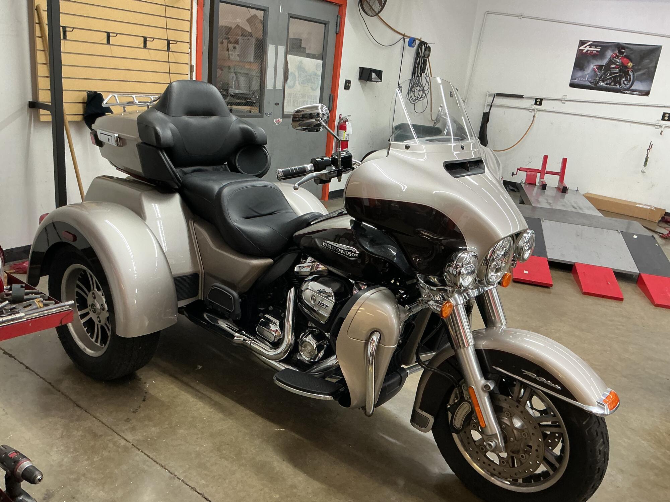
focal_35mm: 29
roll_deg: -5.1
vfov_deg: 48.2
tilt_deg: -19.9
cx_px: 335
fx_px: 561
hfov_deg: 61.7
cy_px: 251
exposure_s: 1/50
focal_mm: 3
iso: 100
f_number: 1.8
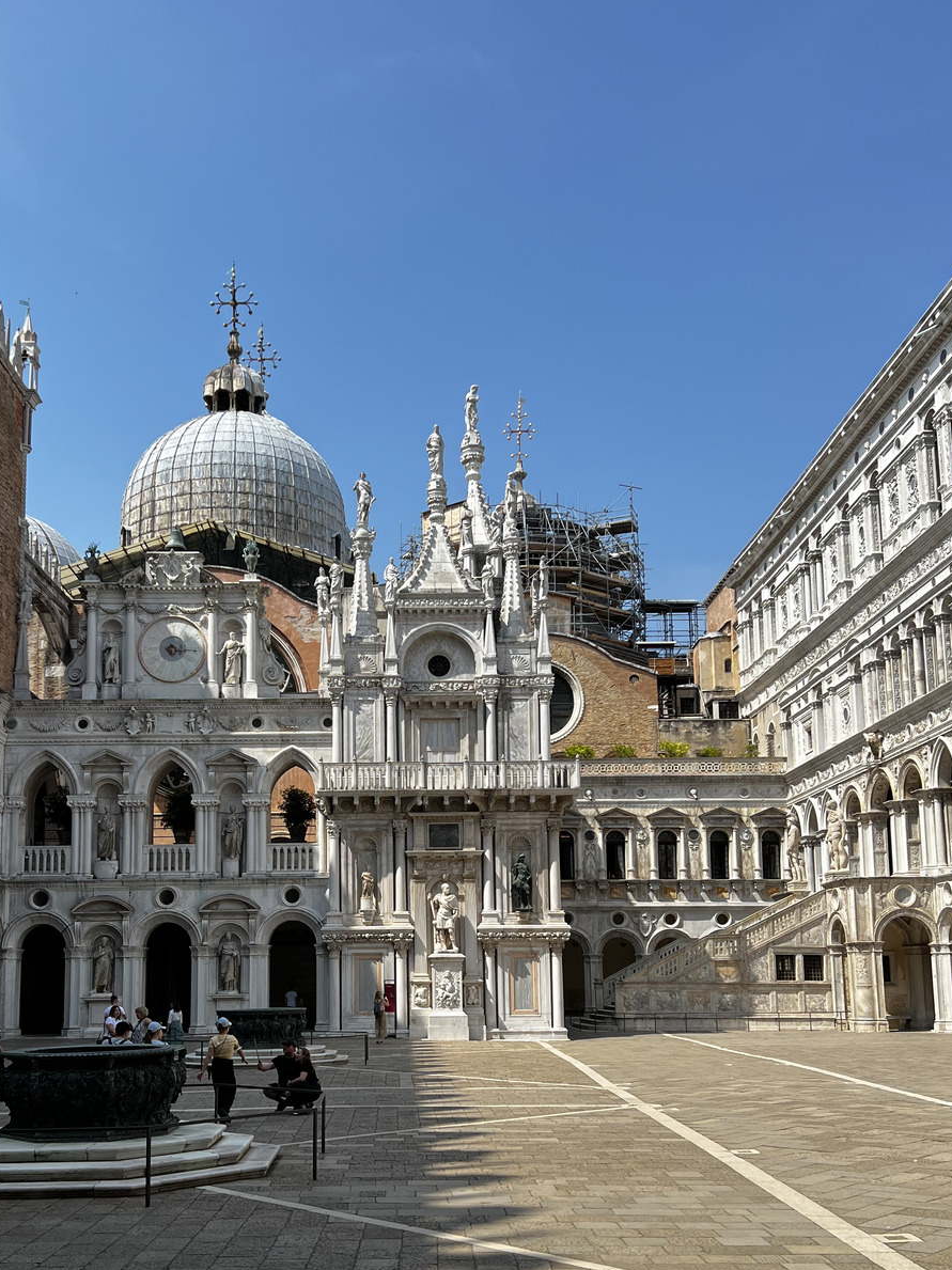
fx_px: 1284
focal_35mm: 35
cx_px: 394
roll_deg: +0.5
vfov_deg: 52.0
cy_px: 802
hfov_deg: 40.5
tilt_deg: +7.9
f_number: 1.5
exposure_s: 1/4444
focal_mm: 5.7
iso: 50
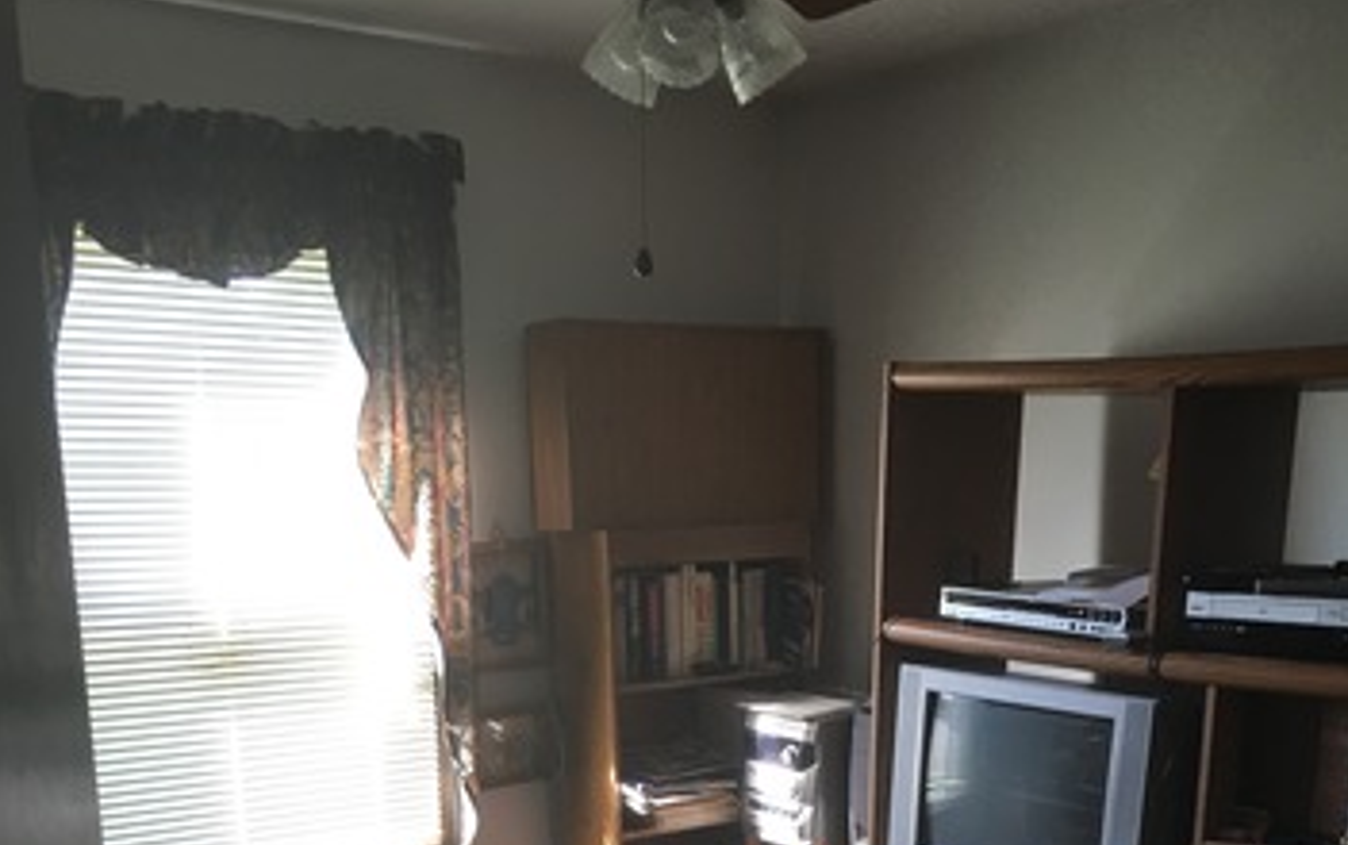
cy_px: 899
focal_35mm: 42
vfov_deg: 28.2
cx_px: 668
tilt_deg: -15.0
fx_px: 1544
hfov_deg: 47.2
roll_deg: -0.9
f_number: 2.2
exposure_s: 1/30
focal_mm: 4.15
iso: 40
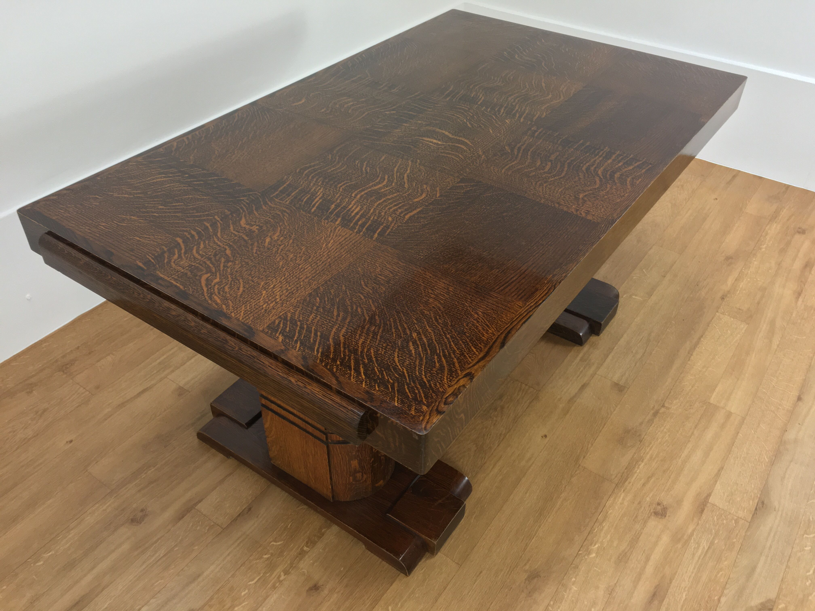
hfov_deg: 61.7
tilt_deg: -40.3
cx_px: 408
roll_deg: -1.2
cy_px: 306
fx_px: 683
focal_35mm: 29
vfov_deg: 48.2
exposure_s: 1/33
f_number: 2.2
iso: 64
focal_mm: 4.15
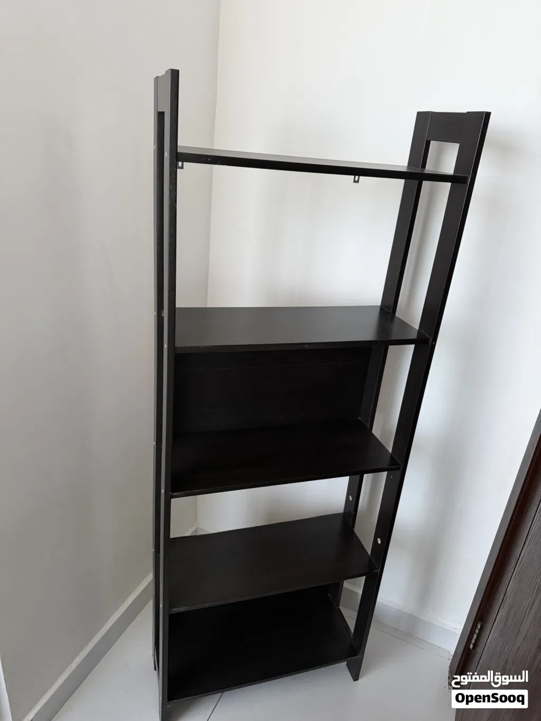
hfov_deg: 56.8
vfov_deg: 71.6
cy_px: 360
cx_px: 270
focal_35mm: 24
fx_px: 500
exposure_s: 1/60
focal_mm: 6.76
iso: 500
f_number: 1.78
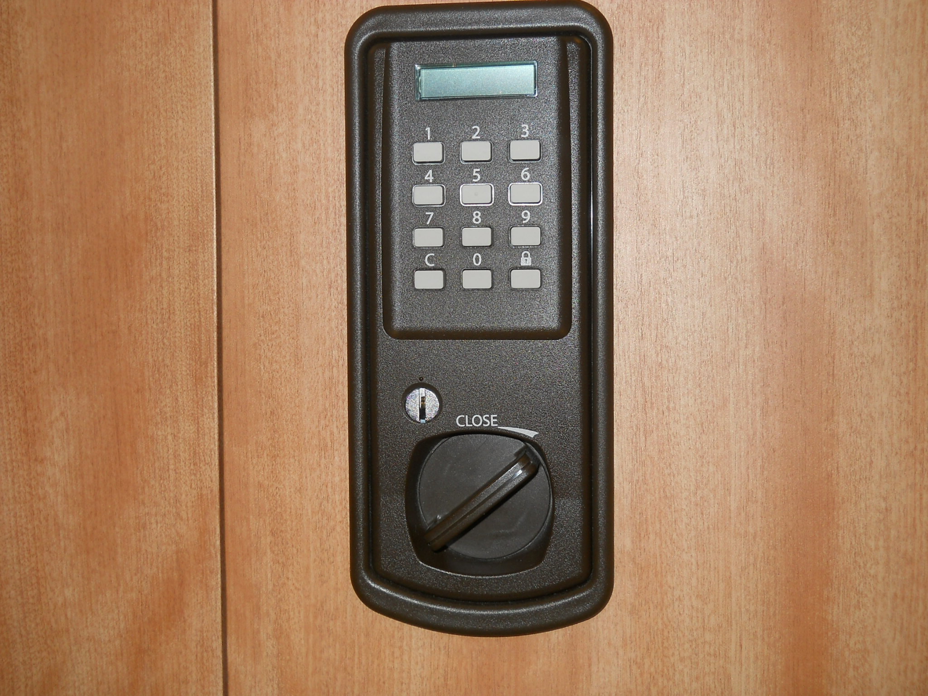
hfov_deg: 45.8
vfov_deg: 35.1
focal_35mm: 41
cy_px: 348
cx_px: 464
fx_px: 1099
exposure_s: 1/30
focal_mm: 6.72
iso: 80
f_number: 3.1
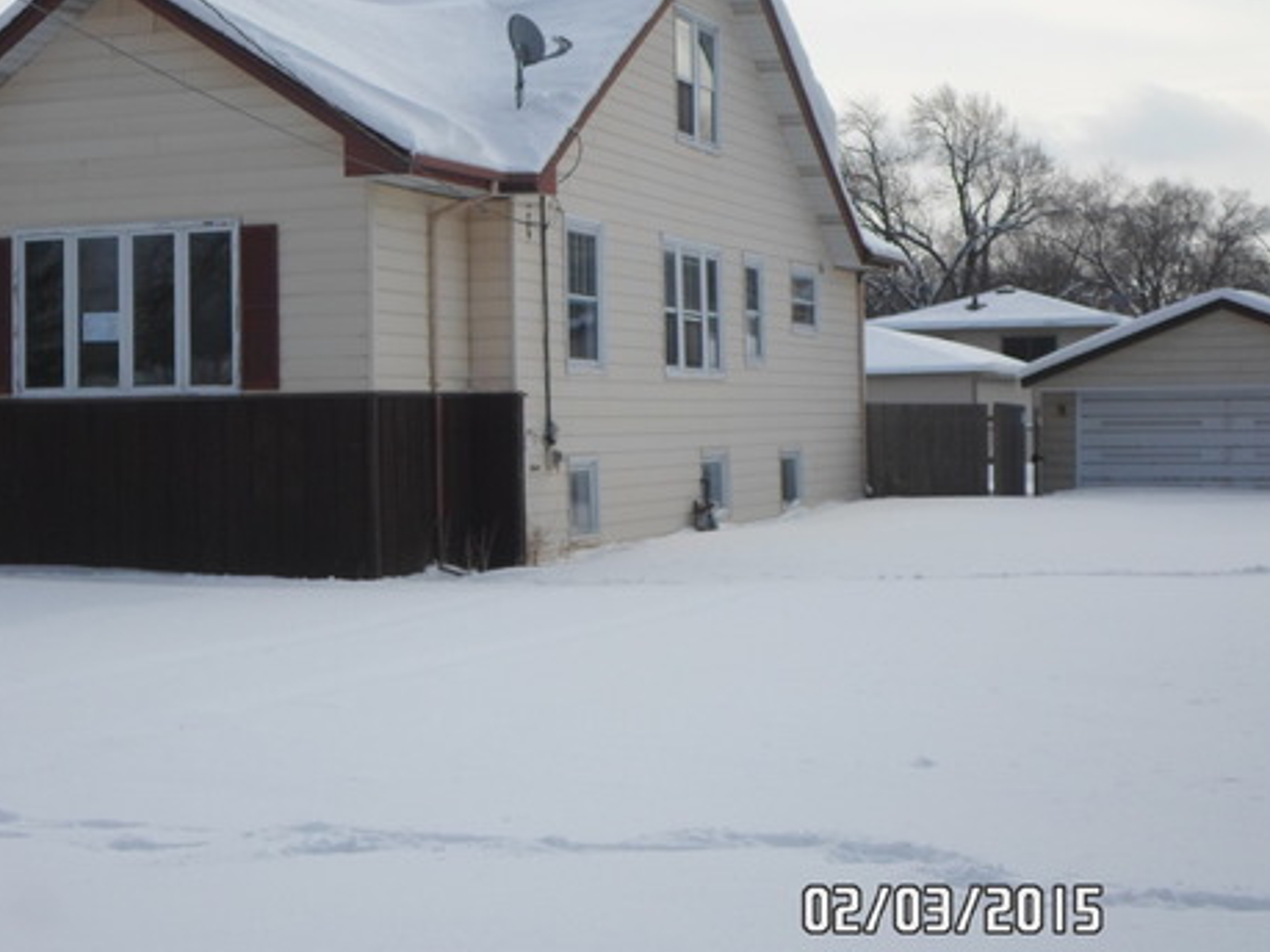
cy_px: 376
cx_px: 512
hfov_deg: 32.1
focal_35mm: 60
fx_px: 2201
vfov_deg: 24.4
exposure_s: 1/2000
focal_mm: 7.8
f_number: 3.2
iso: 80
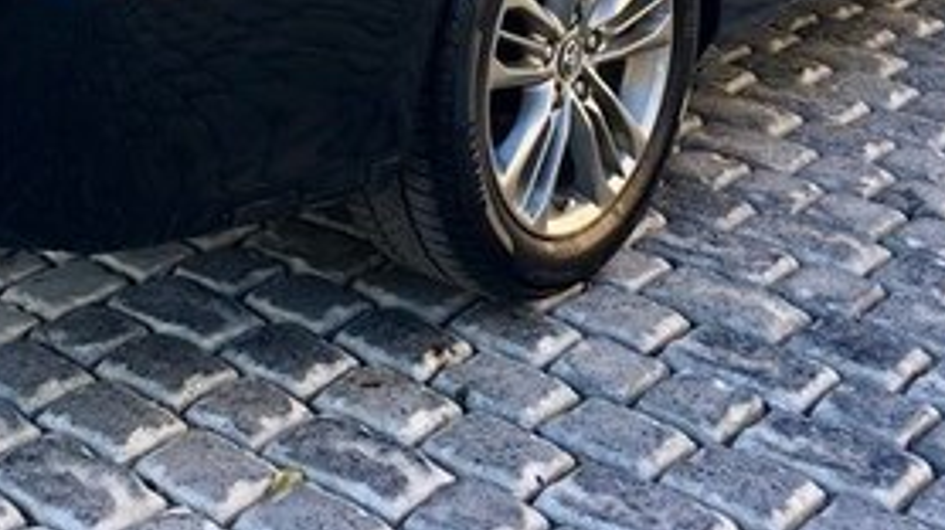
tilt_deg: -10.6
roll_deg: -0.8
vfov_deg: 14.8
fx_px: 1878
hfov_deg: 27.9
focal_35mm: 75
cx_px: 269
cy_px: -284
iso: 25
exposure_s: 1/148
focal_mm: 4.15
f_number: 2.2
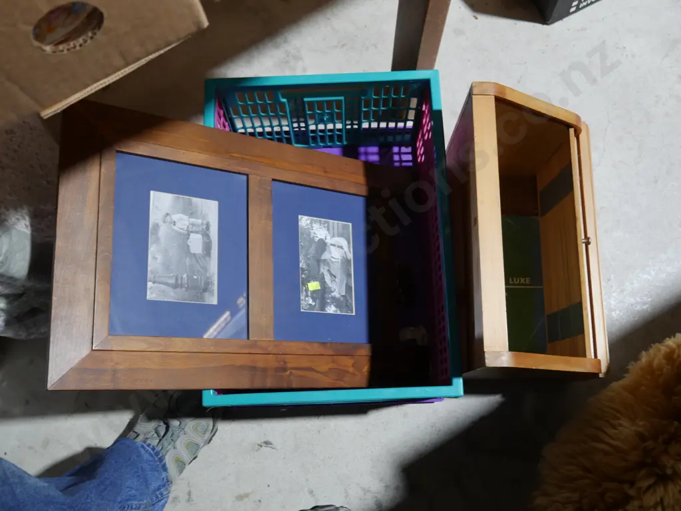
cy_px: 256
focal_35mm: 34
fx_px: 669
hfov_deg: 53.9
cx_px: 340
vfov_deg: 41.8
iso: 640
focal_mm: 17
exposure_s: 1/60
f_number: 4
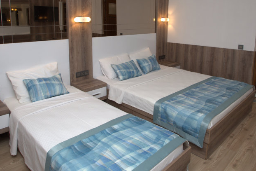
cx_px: 137
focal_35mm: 28
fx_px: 199
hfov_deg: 65.4
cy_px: 52
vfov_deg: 45.4
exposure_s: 1/40
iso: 160
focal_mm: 17
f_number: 6.3
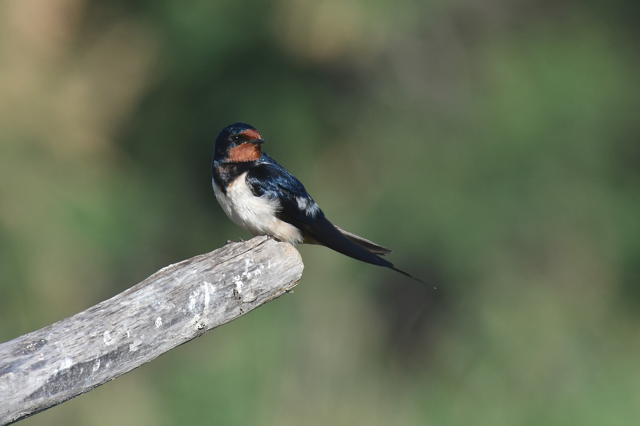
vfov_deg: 1.6
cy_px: 213
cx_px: 320
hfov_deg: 2.5
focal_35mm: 840
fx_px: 14932
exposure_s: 1/2000
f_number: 8
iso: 800
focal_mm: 420
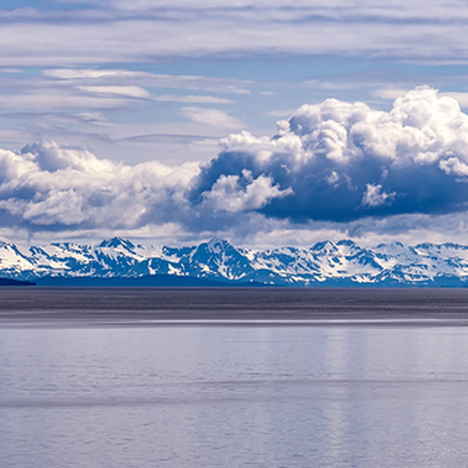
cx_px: 341
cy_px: 218
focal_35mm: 306
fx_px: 4681
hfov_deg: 5.7
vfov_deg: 5.7
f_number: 9
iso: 200
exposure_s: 1/1000
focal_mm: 128
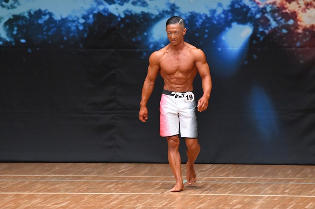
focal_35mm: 345
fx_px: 3017
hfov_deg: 6.0
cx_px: 158
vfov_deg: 4.0
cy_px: 104
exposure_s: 1/400
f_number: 5.6
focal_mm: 230
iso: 8000
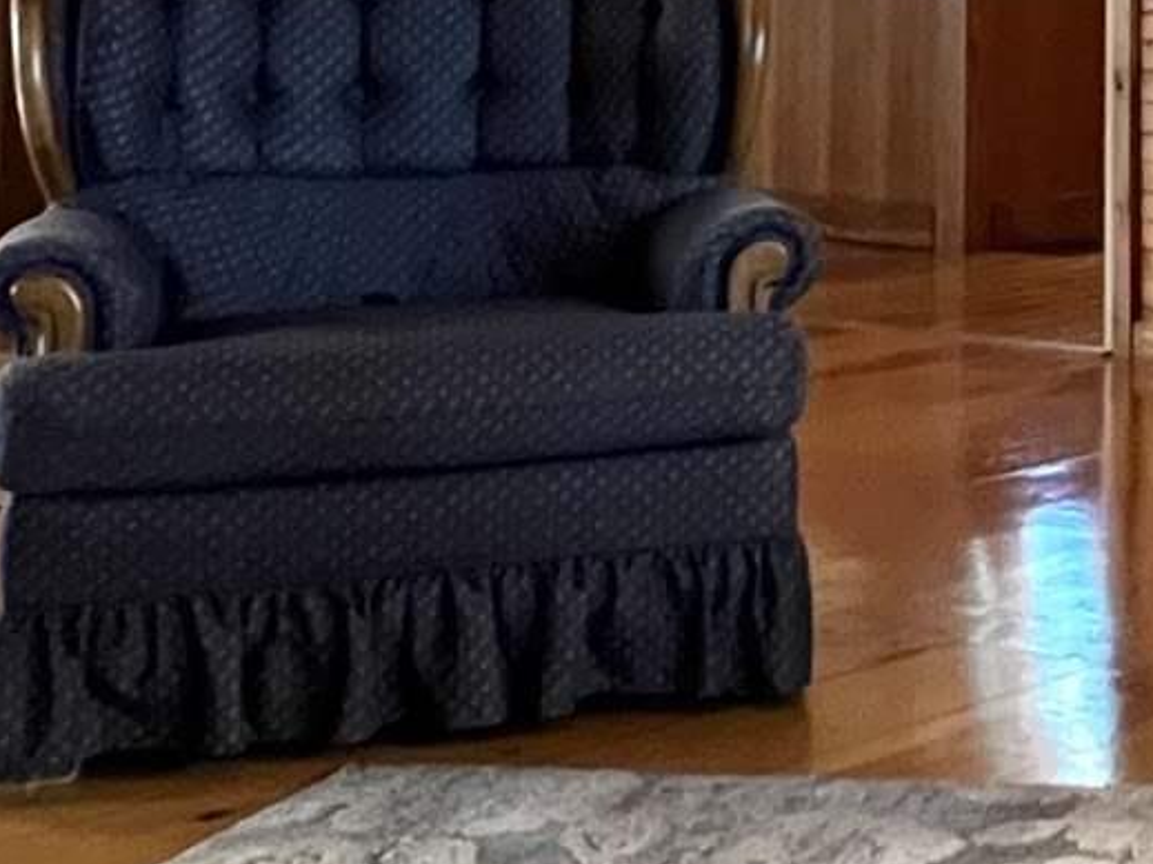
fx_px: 2564
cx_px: 1804
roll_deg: -0.1
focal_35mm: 77
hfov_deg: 20.9
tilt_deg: -0.1
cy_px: -131
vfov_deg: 18.3
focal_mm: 1.57
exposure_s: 1/40
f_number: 1.8
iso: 640
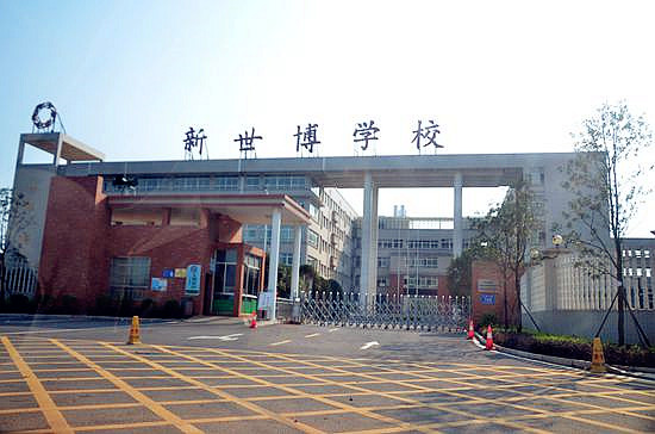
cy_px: 217
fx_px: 572
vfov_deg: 41.5
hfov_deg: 59.6
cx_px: 328
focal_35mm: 32
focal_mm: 21
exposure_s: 1/160
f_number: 6.3
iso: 100
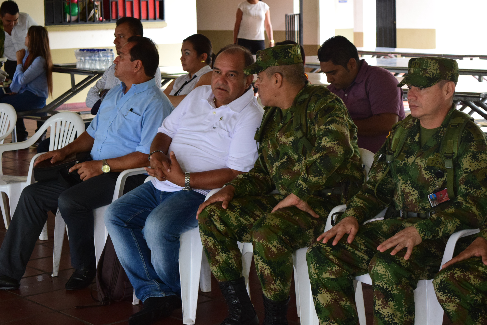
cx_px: 244
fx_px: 1116
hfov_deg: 24.6
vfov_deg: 16.6
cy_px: 162
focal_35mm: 82
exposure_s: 1/125
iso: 1600
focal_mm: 55
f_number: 5.6
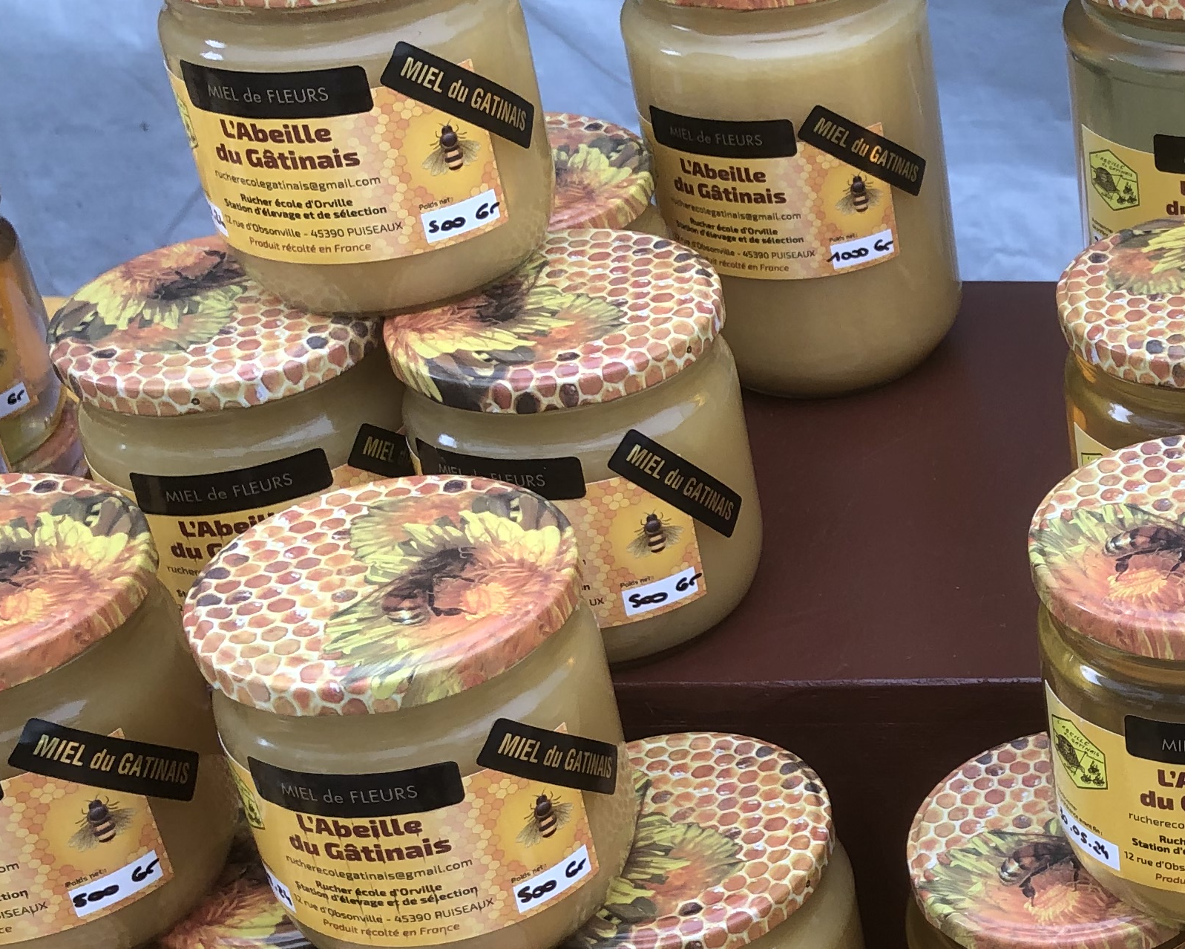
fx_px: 2420
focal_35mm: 69
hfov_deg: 24.6
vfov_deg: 22.1
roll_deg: +1.0
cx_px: 1457
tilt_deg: -34.4
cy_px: 567
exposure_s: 1/102
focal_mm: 3.99
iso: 25
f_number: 1.8
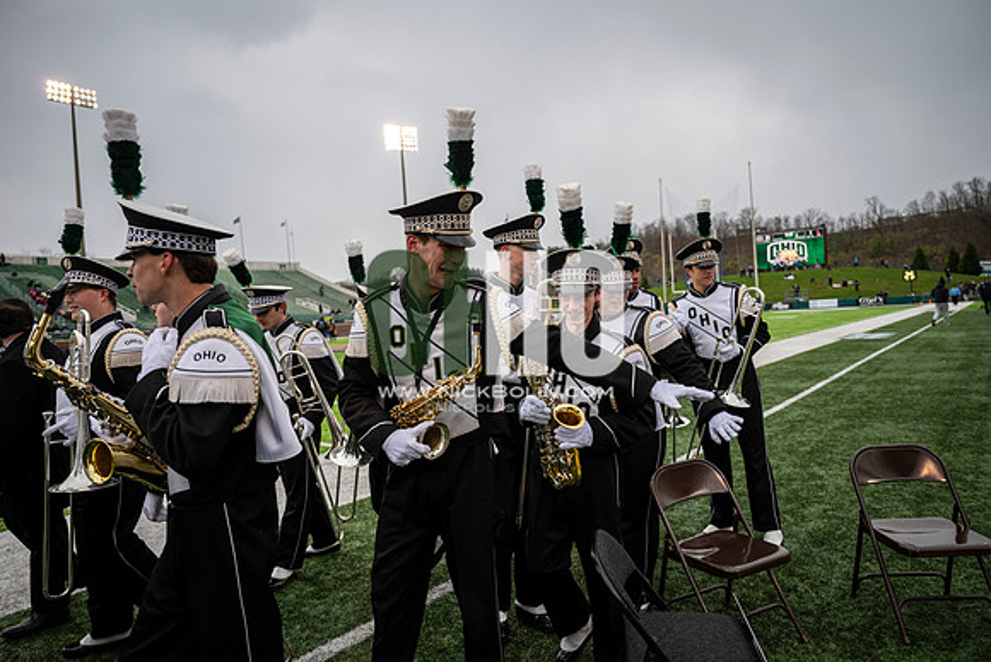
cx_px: 496
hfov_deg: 73.7
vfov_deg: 53.2
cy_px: 331
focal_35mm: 24
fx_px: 661
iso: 100
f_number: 2.8
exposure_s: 1/500
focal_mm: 24
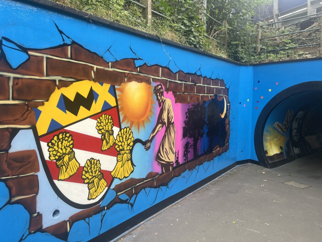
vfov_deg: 53.1
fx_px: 242
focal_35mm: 26
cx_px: 161
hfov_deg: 67.3
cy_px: 121
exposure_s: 1/481
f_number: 1.6
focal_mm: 5.1
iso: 50
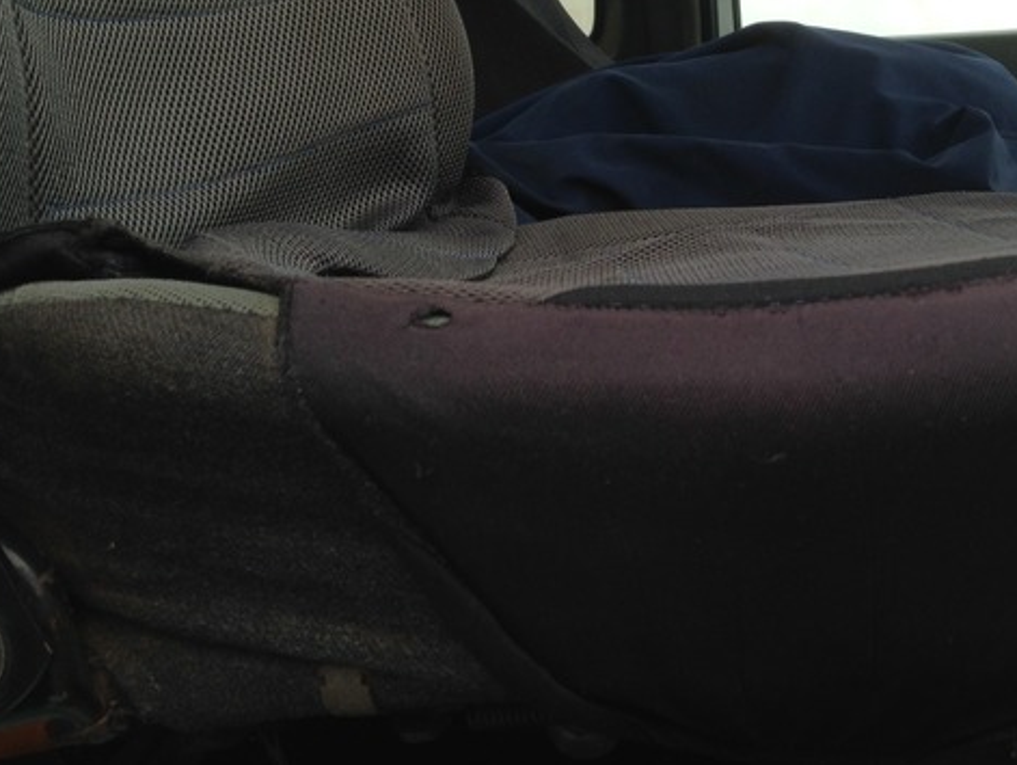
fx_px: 1647
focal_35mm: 56
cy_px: 147
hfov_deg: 33.8
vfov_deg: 25.7
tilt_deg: +3.8
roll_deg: +4.0
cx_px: 728
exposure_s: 1/267
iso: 50
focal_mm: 4.12
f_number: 2.4
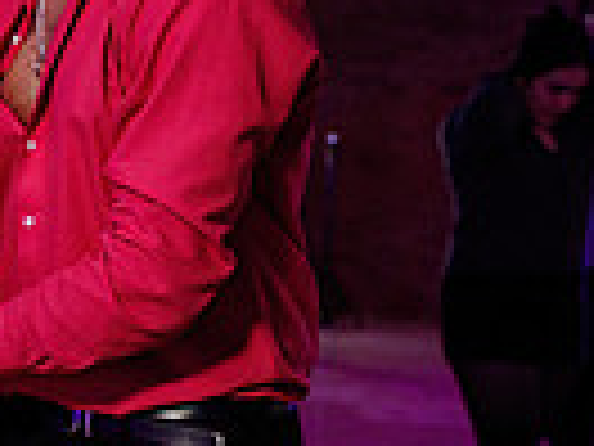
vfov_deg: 10.8
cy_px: 418
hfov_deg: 13.1
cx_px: -490
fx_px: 2334
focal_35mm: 136
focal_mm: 28
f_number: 2
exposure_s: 1/200
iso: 2000
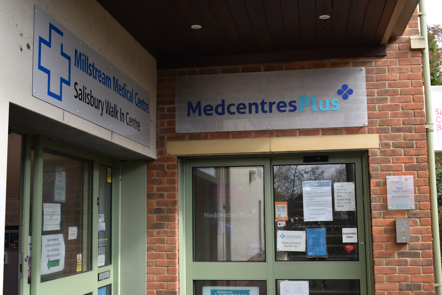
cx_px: 221
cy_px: 148
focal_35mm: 45
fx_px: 552
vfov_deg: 29.9
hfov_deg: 43.6
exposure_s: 1/250
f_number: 5.6
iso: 250
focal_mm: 30
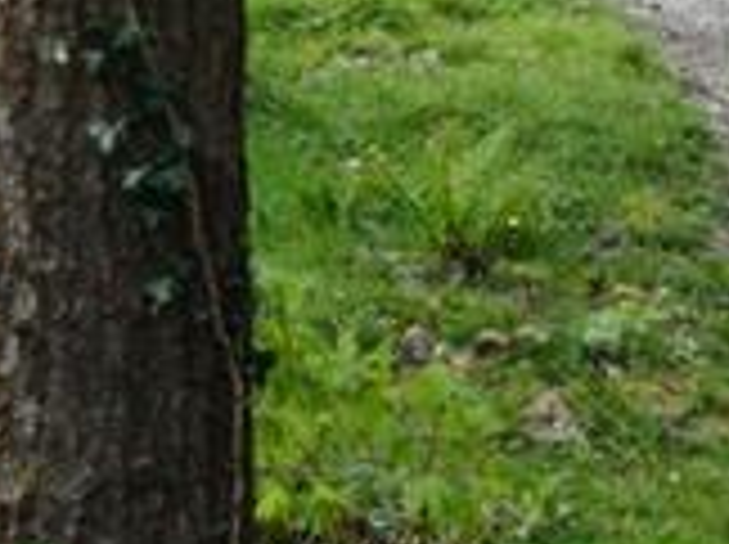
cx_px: 634
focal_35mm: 618
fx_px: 12996
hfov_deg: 3.2
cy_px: -61
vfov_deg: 2.4
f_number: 6.6
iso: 250
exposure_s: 1/60
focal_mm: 36
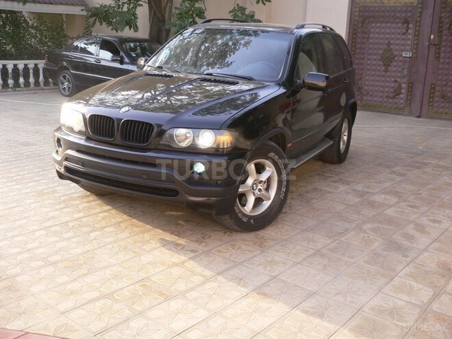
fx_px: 457
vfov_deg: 40.7
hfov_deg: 52.6
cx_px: 226
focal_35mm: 35
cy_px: 170
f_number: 2.8
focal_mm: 5.8
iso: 80
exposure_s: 1/100
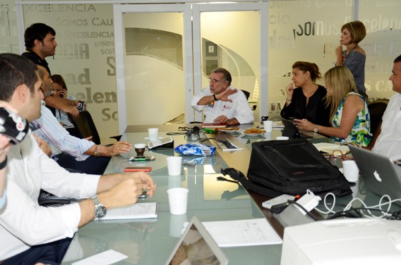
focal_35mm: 39
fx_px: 433
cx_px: 200
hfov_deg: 49.6
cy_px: 132
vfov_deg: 34.1
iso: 1000
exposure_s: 1/125
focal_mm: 26
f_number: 4
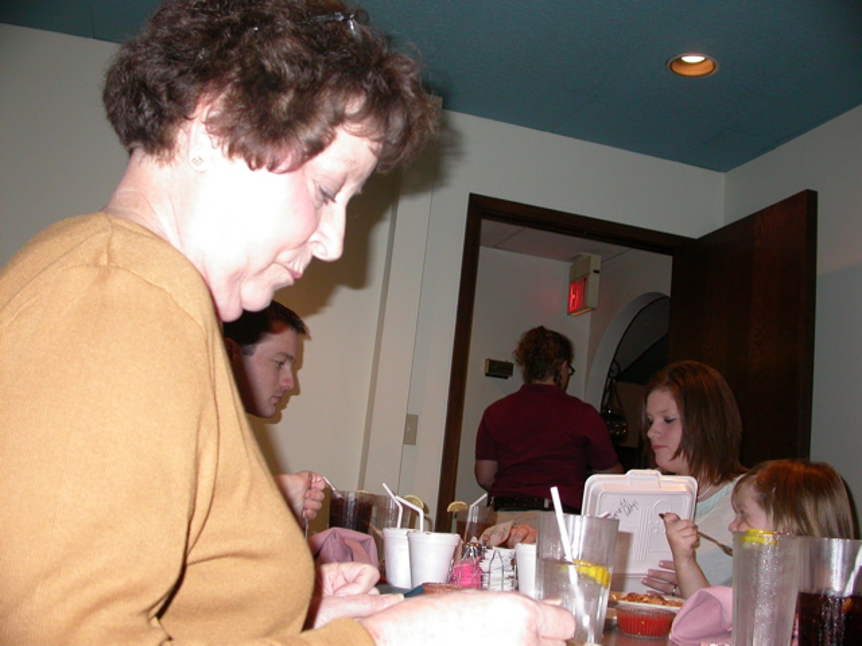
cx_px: 431
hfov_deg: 49.0
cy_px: 323
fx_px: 946
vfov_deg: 37.7
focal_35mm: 38
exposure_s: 1/60
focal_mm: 7.85
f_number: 2.6
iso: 200
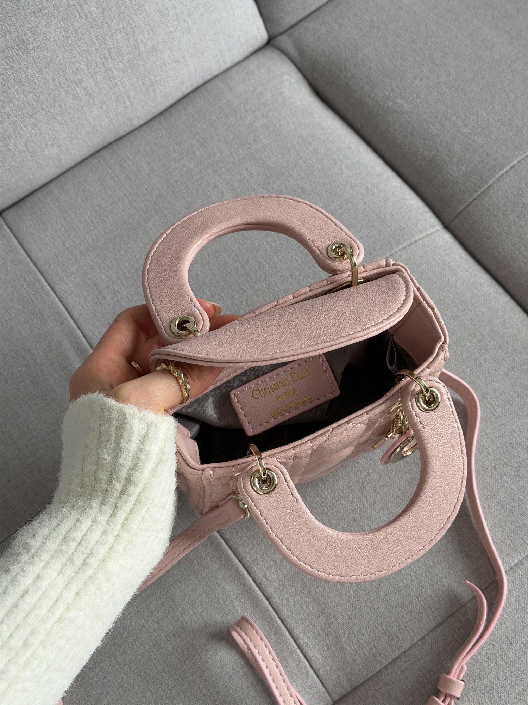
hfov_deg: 30.3
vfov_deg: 39.7
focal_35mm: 48
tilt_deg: -72.7
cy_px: 352
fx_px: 976
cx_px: 264
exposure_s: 1/121
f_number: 1.78
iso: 100
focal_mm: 6.76
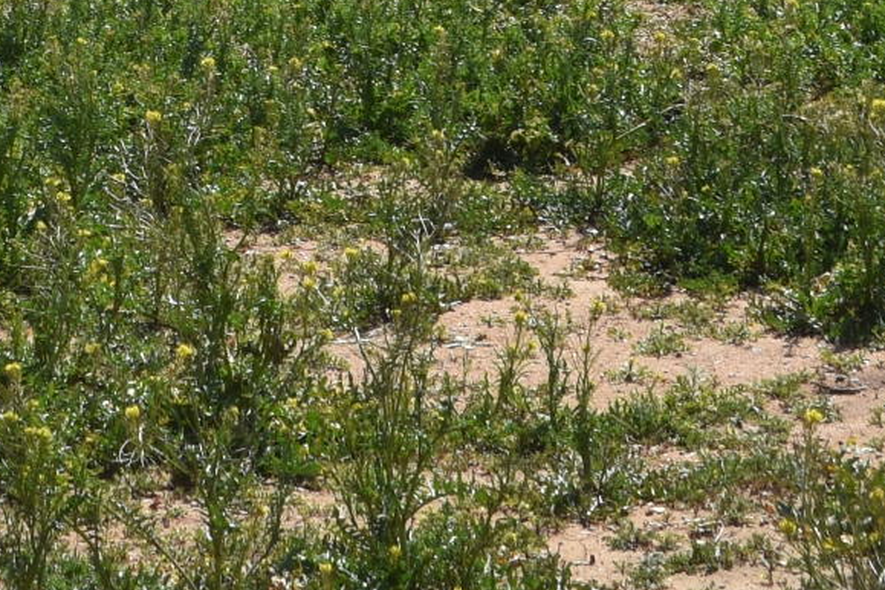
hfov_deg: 10.1
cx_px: 95
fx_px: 4965
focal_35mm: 202
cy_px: -790
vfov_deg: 6.5
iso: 100
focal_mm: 26
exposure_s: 1/250
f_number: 10
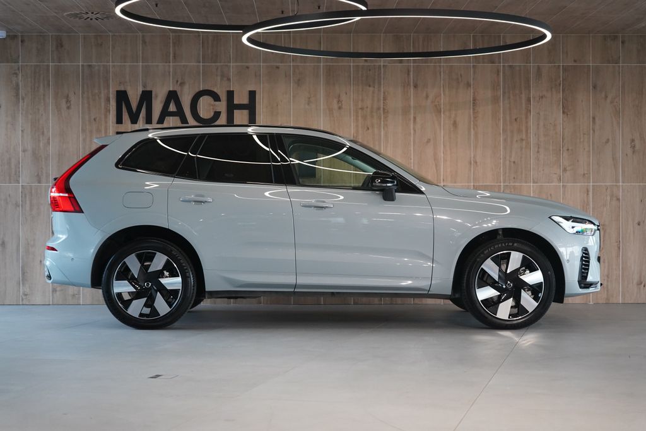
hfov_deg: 31.4
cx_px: 323
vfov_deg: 21.2
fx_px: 1149
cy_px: 216
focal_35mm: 64
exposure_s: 1/160
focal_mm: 64
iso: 3200
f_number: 5.6
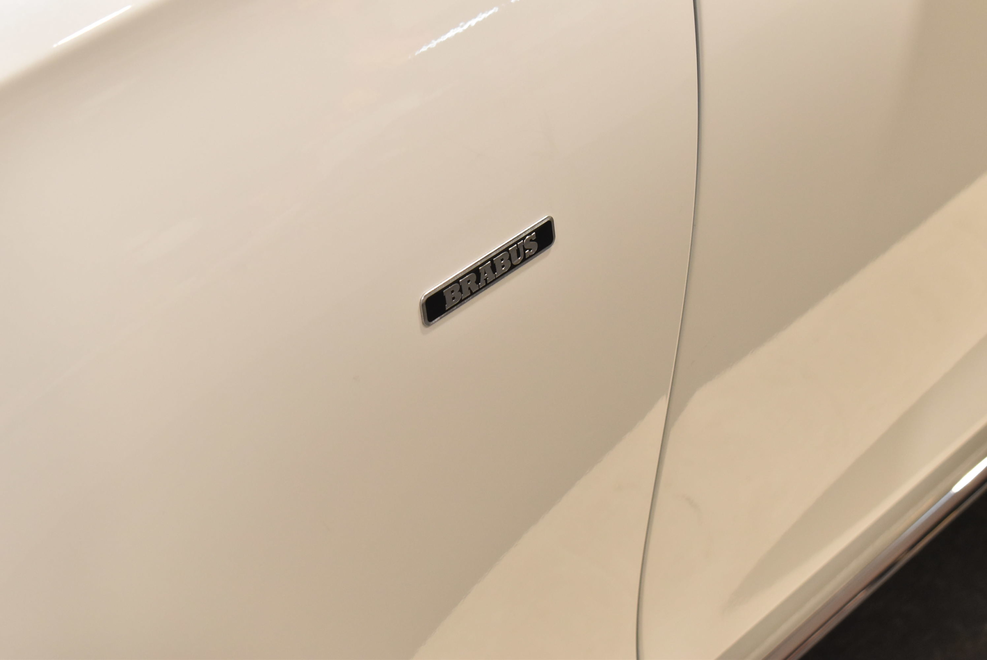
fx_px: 2263
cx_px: 494
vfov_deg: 16.6
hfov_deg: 24.6
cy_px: 330
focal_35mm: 82
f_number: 8
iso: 1800
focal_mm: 55
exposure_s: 1/100
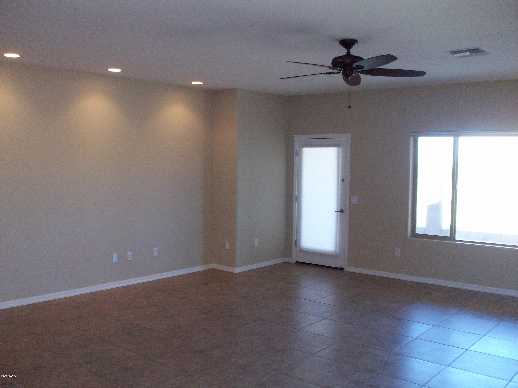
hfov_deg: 54.0
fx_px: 509
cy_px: 194
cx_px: 259
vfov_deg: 41.8
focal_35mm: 34
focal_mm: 5.7
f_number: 2.8
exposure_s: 1/60
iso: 200
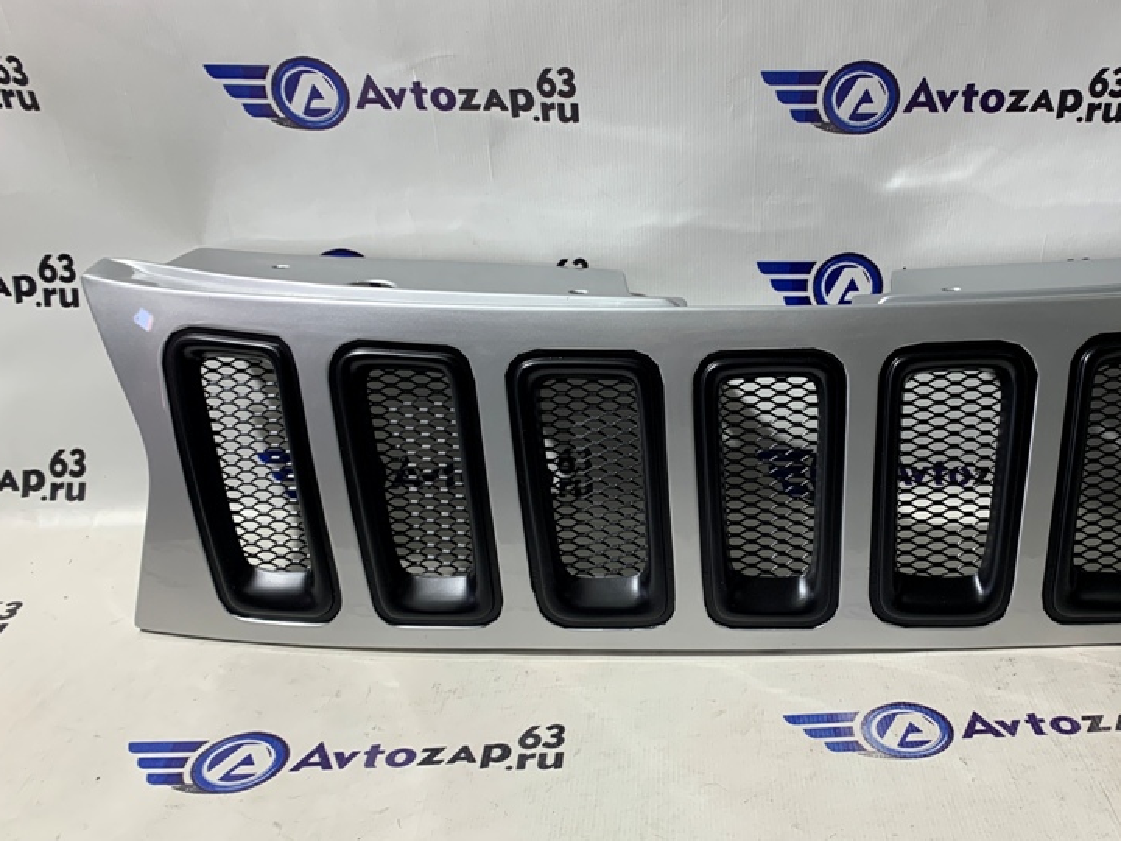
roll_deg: -0.1
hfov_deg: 49.4
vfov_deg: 38.7
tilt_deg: -23.8
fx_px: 1198
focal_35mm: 37
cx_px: 727
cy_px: 406
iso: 50
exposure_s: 1/50
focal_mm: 4.25
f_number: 1.8
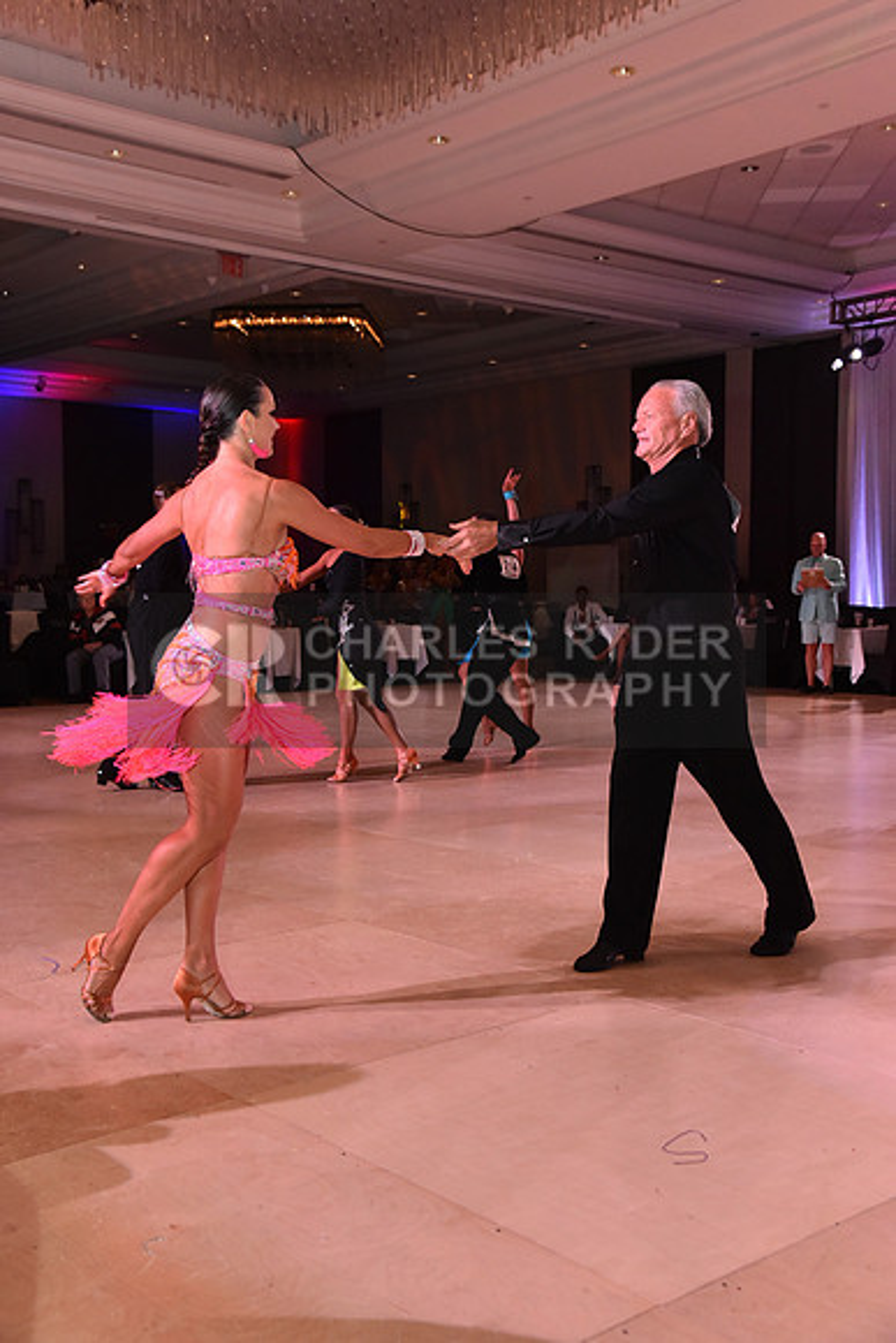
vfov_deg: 41.1
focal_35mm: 48
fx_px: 1791
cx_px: 448
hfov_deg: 28.1
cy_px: 672
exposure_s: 1/320
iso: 2500
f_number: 6.3
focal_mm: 48
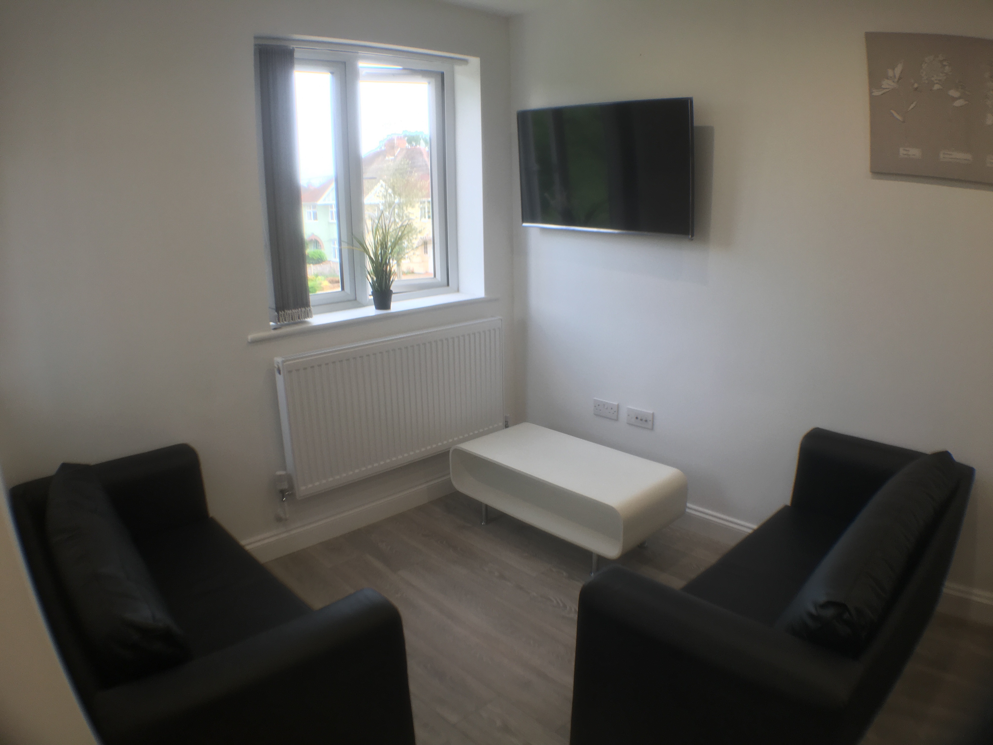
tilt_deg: -13.7
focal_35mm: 29
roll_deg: +0.6
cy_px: 372
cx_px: 496
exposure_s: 1/50
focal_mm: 4.15
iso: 25
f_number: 2.2
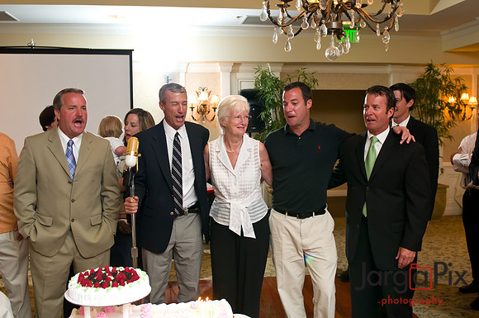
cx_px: 240
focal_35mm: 36
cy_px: 159
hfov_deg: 53.2
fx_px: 478
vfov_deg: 36.8
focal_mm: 24
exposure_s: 1/160
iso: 1250
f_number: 3.2
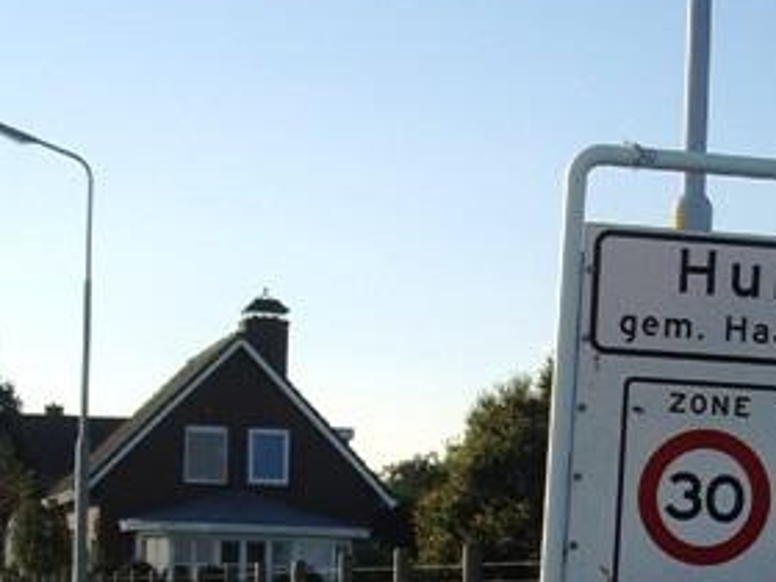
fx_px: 1950
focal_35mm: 87
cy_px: 452
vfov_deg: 16.9
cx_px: 308
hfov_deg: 22.5
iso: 64
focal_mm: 7.9
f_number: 2.8
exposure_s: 1/1000
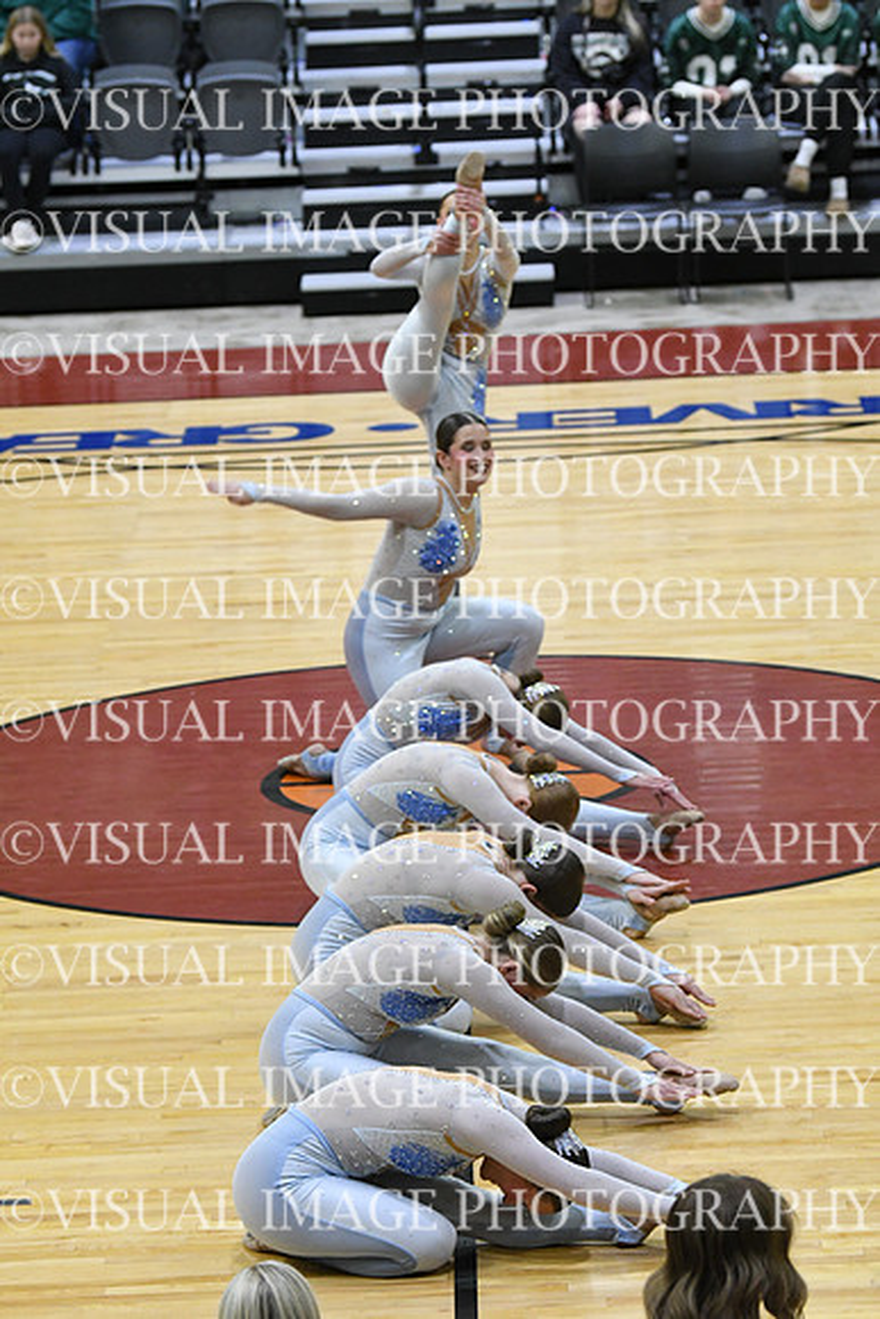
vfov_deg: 13.4
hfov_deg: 9.0
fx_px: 5606
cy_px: 660
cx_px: 440
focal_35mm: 153
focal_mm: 102
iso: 5000
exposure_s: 1/400
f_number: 4
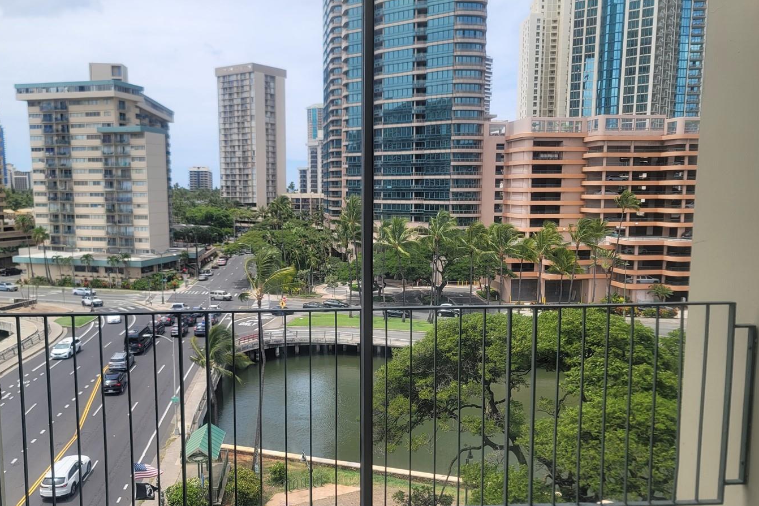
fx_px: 654
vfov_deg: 42.3
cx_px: 338
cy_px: 256
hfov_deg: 60.1
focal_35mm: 31
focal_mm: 7
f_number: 1.8
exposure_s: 1/607
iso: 20
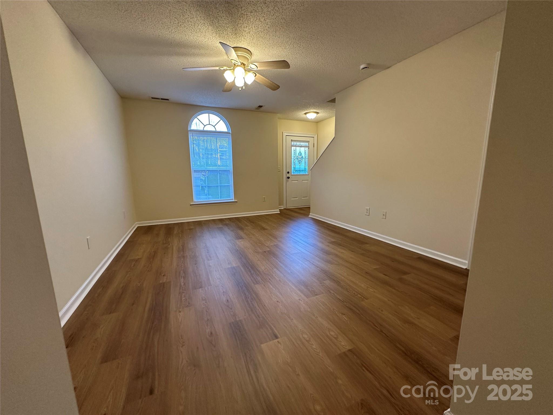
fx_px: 224
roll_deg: +0.5
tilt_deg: -10.1
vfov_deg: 85.7
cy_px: 208
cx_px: 276
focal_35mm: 14
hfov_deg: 102.1
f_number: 2.2
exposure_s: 1/120
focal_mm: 2.22
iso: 250
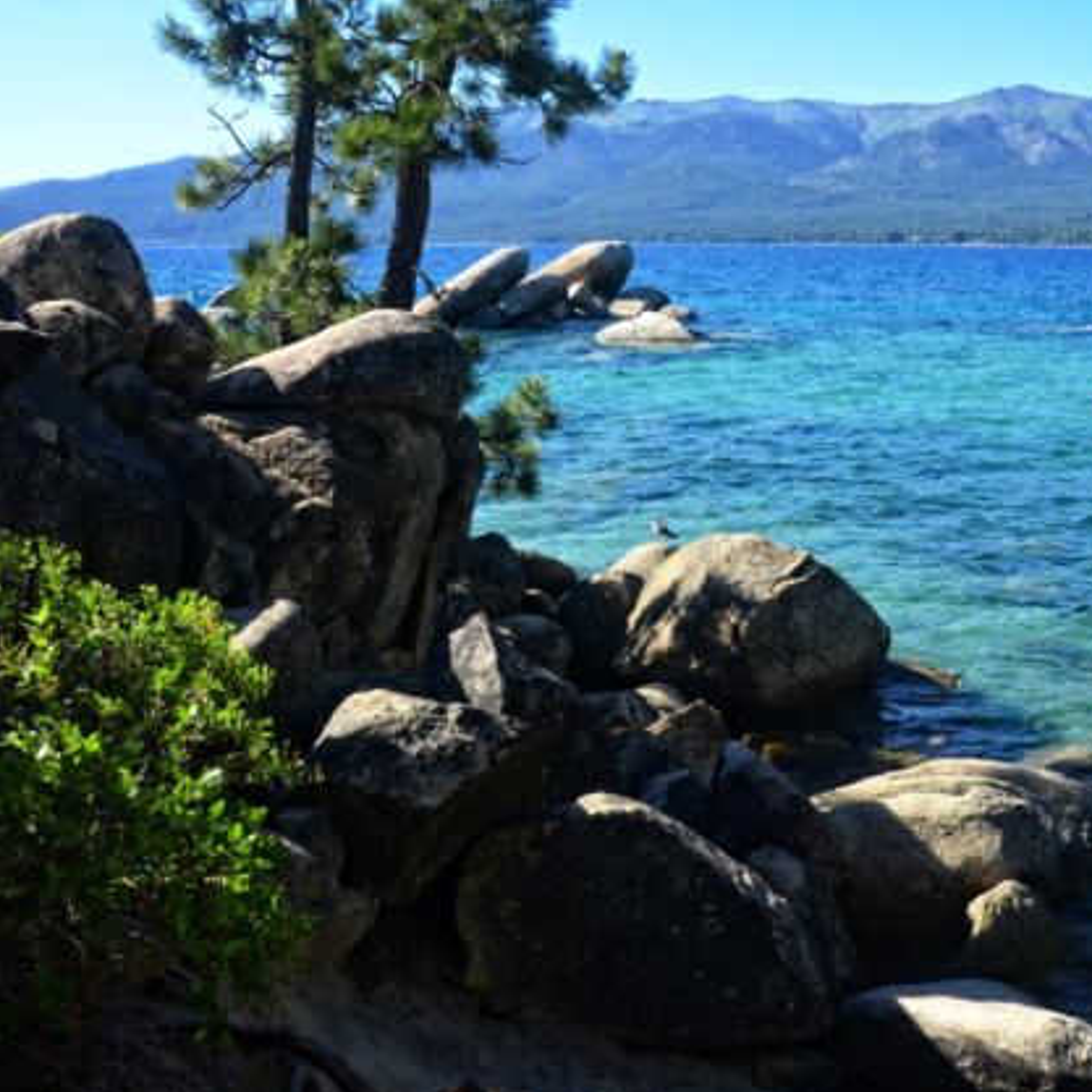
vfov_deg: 42.8
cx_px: 668
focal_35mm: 39
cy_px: 551
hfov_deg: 42.6
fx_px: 1392
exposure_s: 1/60
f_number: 16
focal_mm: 20
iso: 200
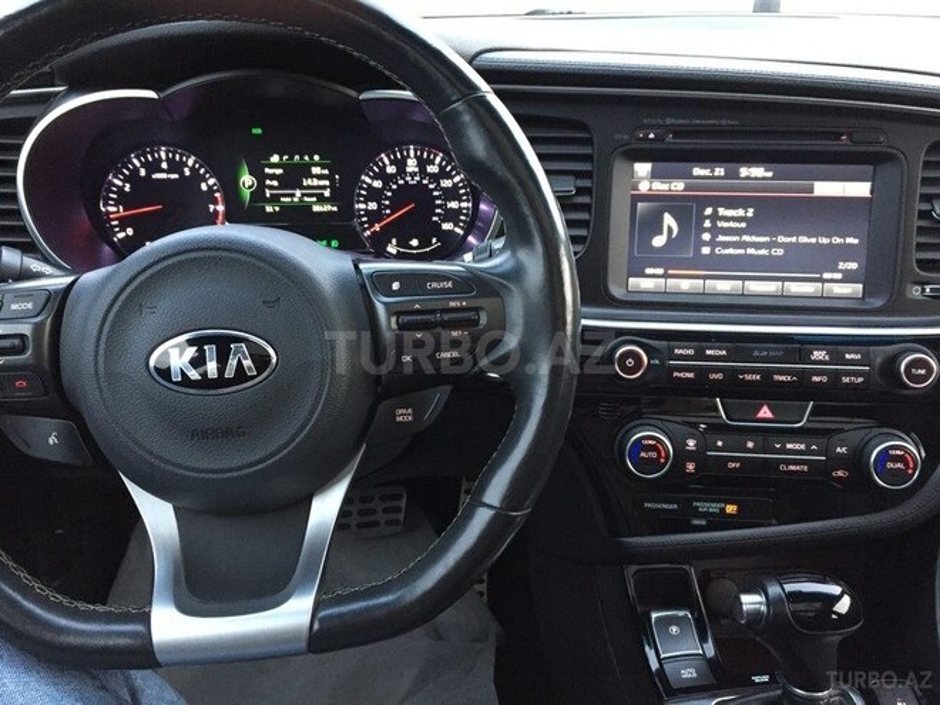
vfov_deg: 48.2
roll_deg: +0.9
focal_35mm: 29
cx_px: 470
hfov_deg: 61.7
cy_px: 352
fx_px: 787
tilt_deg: -26.2
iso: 320
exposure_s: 1/25
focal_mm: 4.15
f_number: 2.2
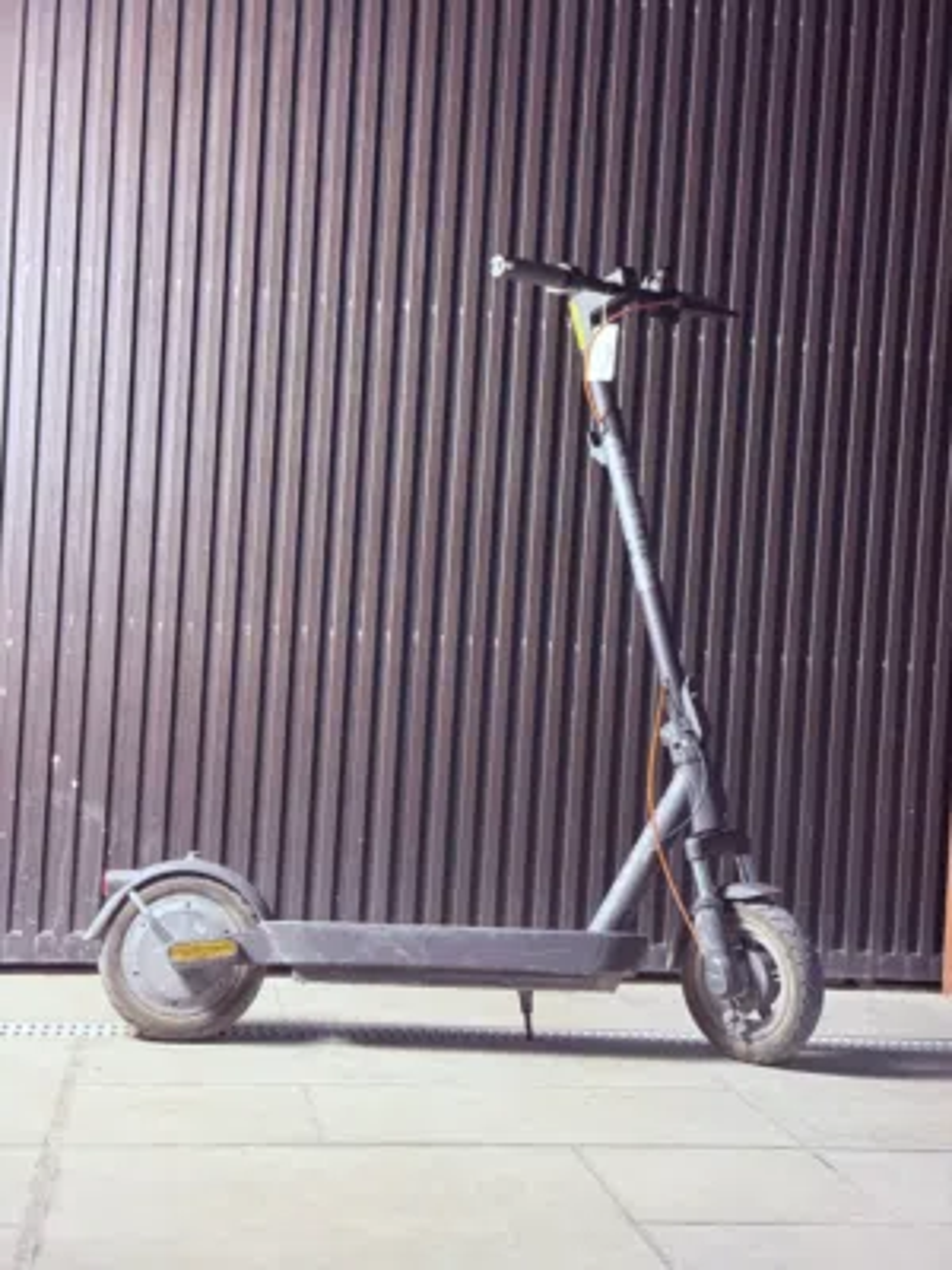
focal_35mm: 48
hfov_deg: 30.3
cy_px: 635
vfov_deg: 39.7
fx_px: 1760
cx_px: 476
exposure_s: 1/50
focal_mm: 6.76
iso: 200
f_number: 1.78
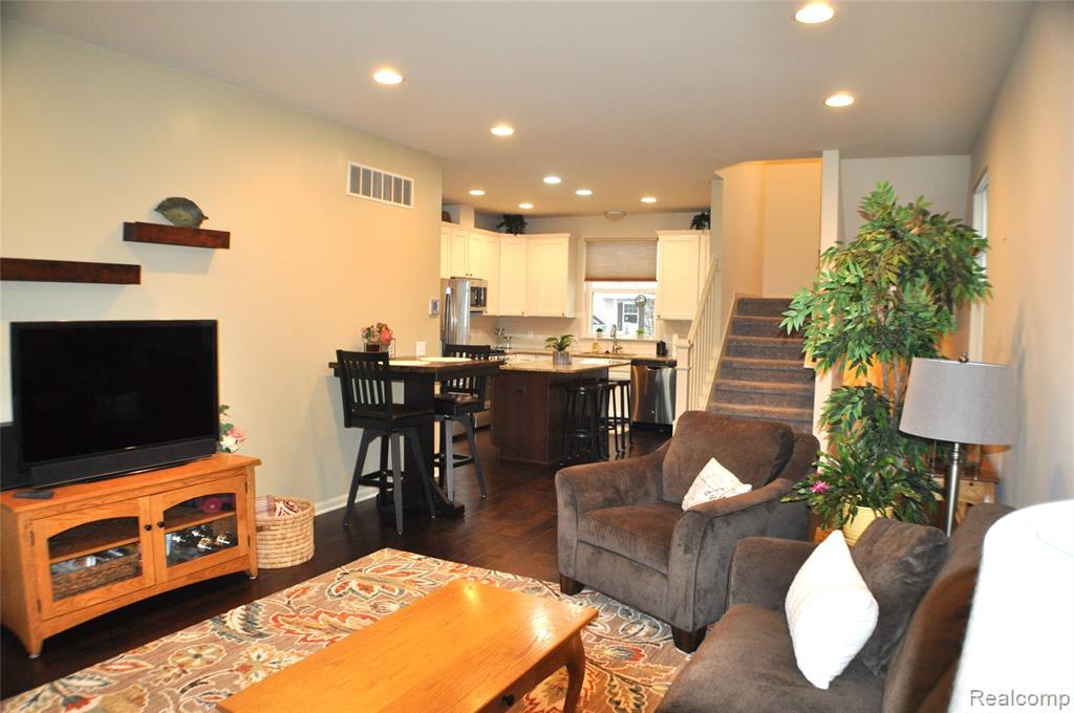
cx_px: 537
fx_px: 983
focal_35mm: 33
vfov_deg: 39.9
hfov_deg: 57.3
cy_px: 356
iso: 800
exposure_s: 1/60
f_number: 3.8
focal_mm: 22
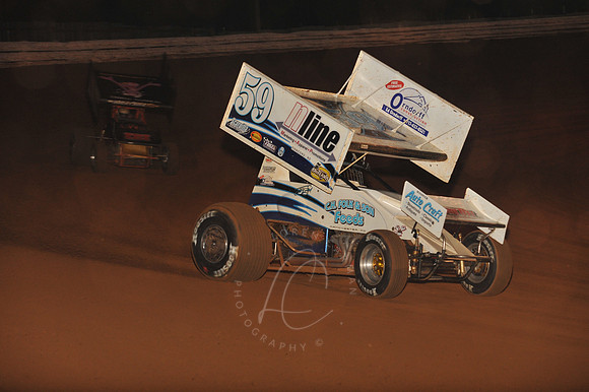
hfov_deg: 13.3
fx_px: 2534
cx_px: 294
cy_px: 196
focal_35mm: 155
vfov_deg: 8.8
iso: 1250
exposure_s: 1/320
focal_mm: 155
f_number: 7.1
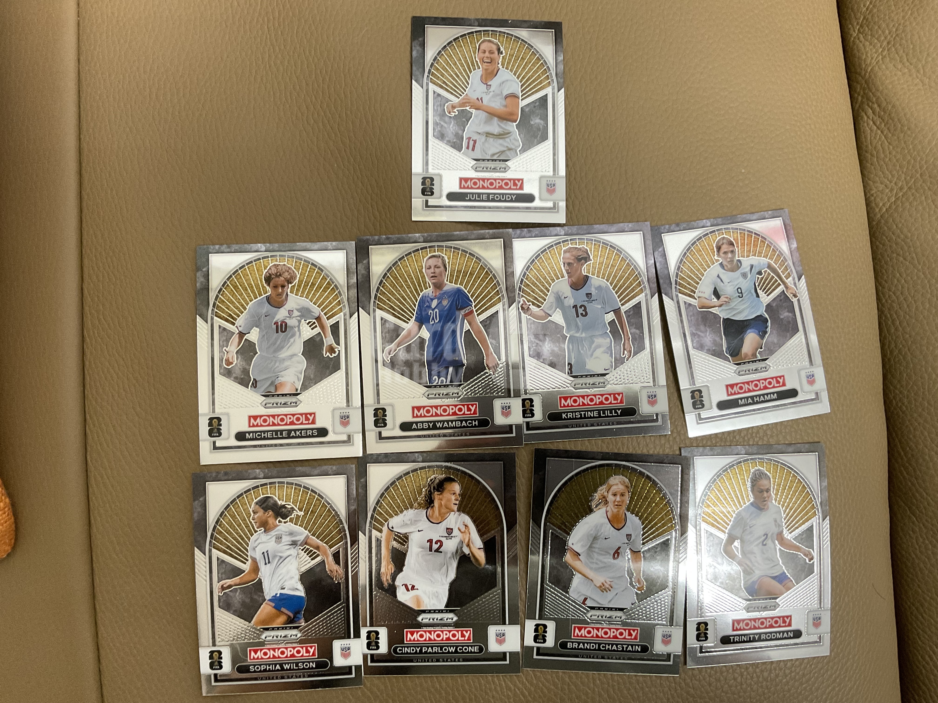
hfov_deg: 61.7
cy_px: 352
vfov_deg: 48.2
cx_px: 469
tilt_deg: -86.7
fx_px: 786
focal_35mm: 29
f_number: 1.8
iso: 200
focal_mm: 3
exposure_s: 1/59
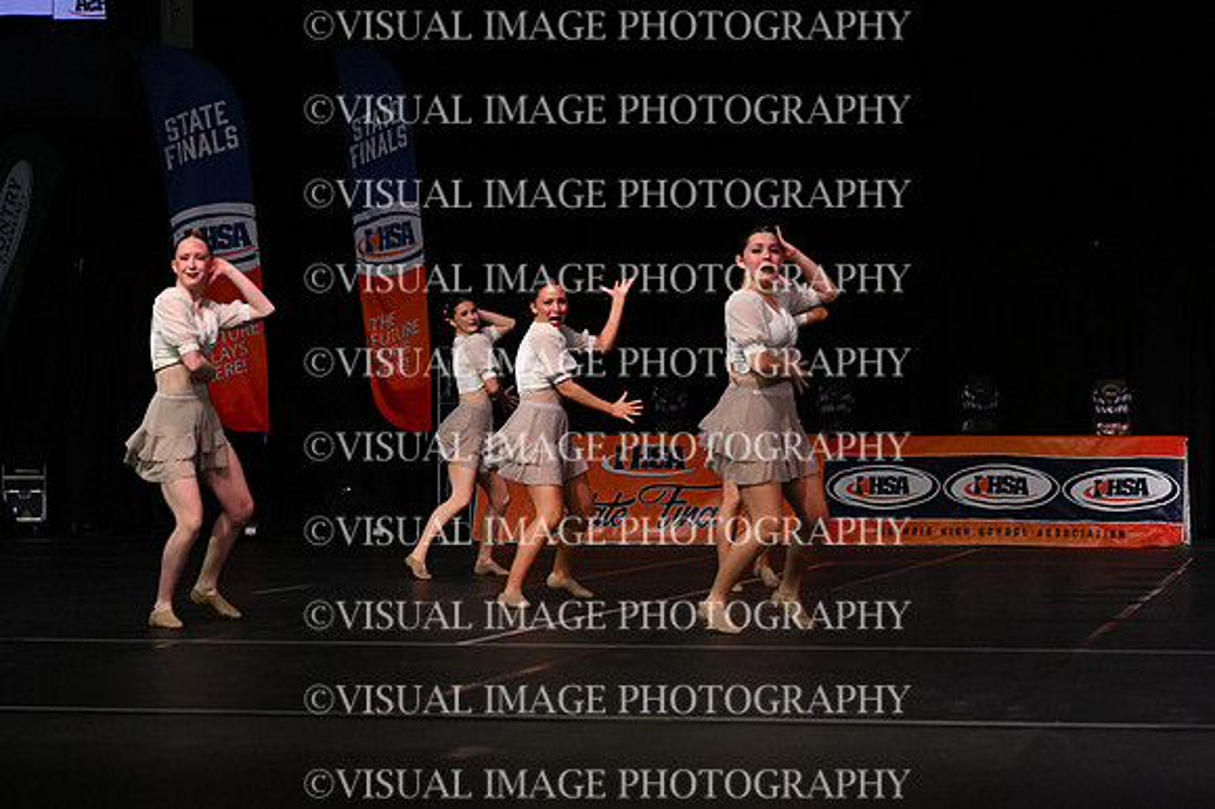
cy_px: 404
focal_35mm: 91
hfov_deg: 22.4
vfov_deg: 15.0
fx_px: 3069
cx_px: 608
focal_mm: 61
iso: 6400
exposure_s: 1/1000
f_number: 4
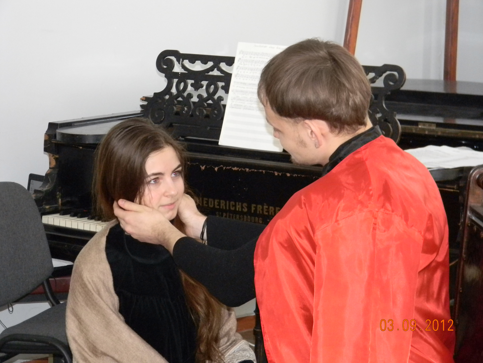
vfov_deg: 14.1
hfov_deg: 18.7
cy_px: 182
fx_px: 1465
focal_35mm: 105
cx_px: 242
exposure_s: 1/30
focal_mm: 19
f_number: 4.7
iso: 608
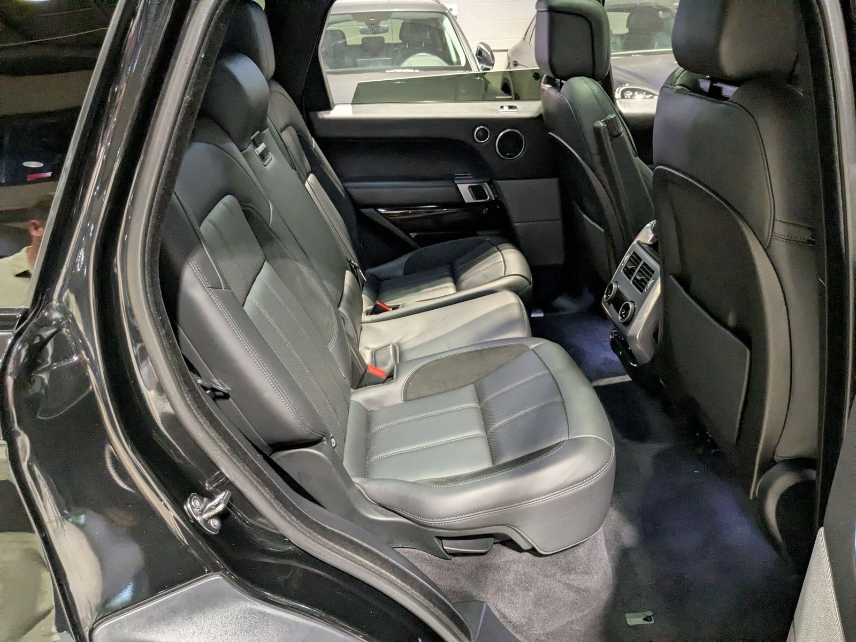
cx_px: 428
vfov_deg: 51.4
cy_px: 321
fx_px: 668
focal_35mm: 27
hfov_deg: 65.3
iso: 648
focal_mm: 4.38
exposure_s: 1/60
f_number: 1.73
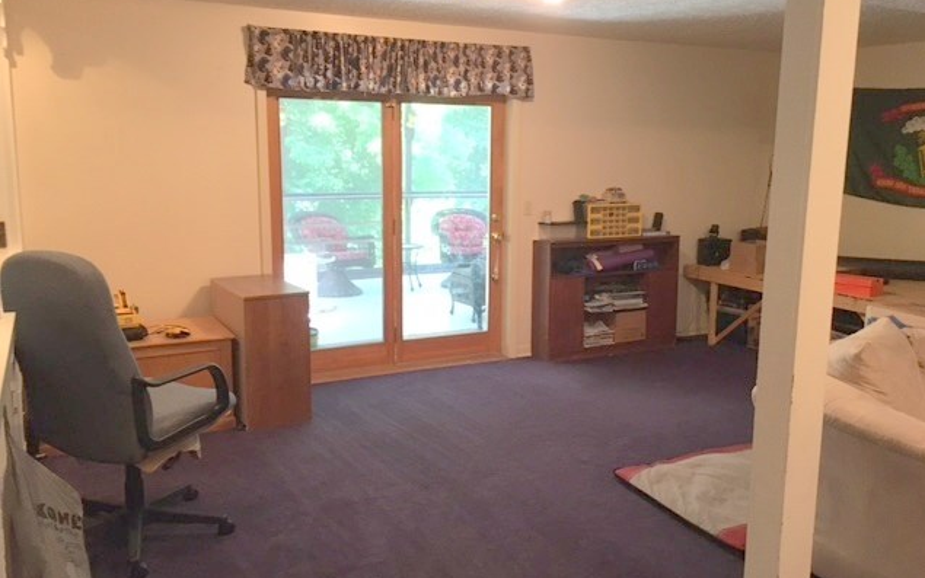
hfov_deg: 61.2
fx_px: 782
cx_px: 465
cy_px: 282
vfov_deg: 40.6
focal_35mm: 31
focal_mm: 4.15
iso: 200
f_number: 2.2
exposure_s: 1/30
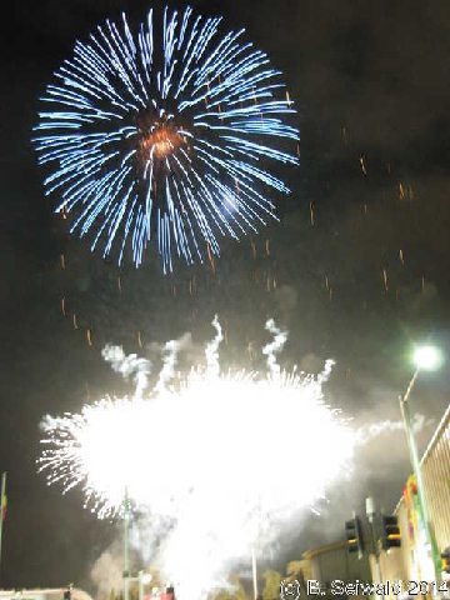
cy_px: 300
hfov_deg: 37.7
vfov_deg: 49.0
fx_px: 659
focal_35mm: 38
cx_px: 225
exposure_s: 1/1.1
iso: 400
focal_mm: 6.3
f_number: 2.9
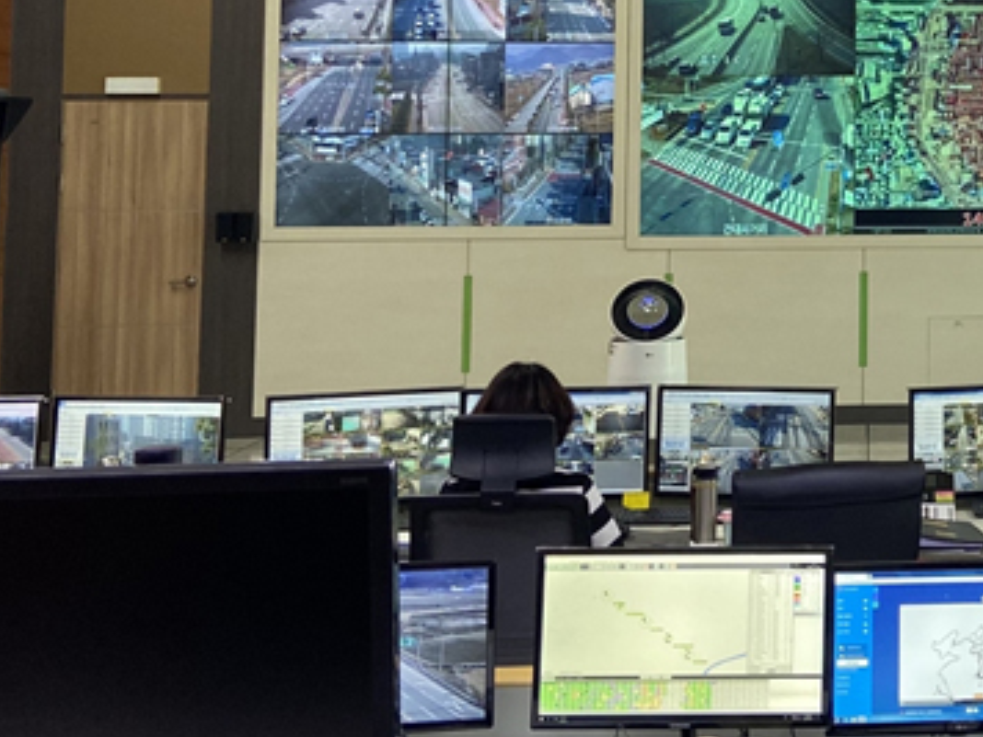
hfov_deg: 25.0
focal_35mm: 73
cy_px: 19
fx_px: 2073
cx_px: 1052
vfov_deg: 19.6
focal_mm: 4.25
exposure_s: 1/50
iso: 125
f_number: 1.8
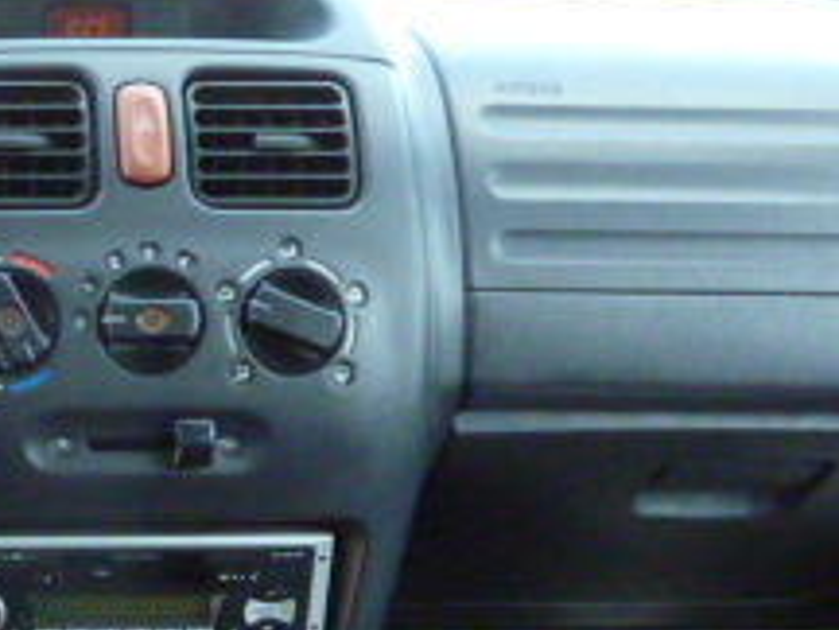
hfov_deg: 23.2
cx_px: -272
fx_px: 1794
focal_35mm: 74
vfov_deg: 19.7
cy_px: 478
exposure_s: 1/250
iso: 800
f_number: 4
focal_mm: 4.1
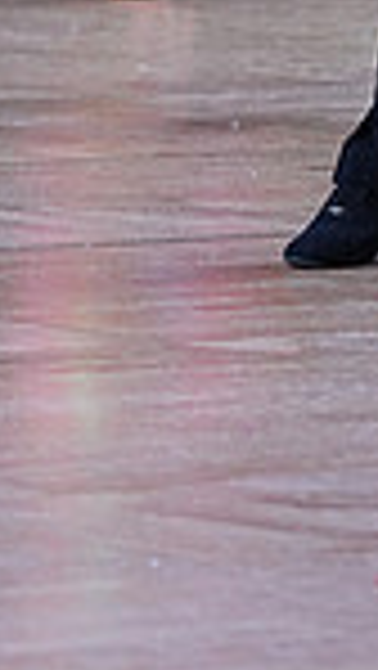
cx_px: 668
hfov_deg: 2.3
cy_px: -540
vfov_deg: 4.0
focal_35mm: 533
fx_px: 9481
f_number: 4
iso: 1250
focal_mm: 131
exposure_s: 1/500
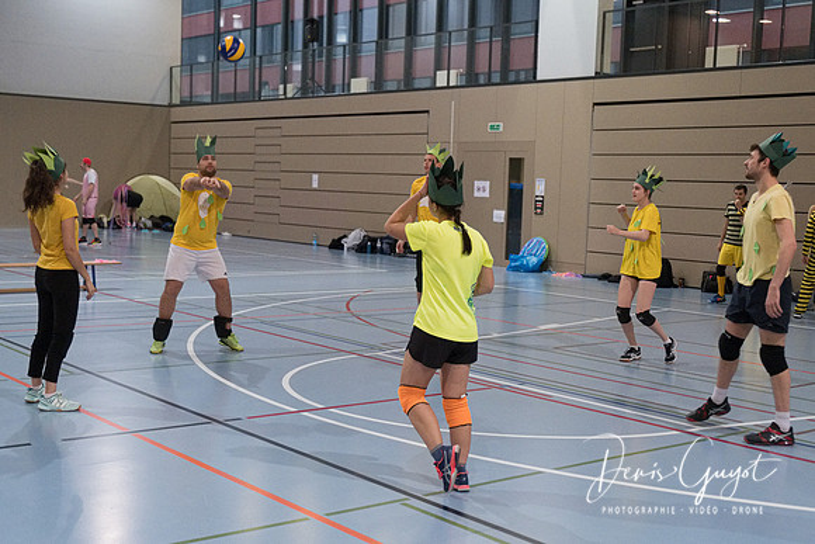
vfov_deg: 28.1
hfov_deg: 41.2
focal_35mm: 48
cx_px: 410
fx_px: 1086
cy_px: 291
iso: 5000
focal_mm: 26.6
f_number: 2.8
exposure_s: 1/500
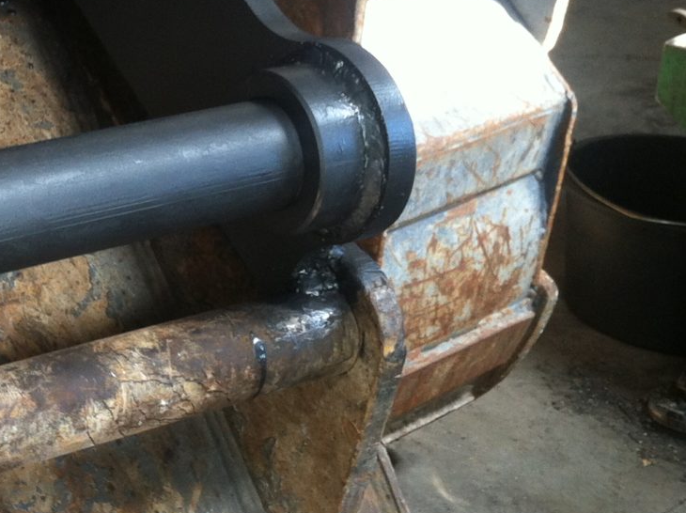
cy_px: 103
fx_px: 1821
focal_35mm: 92
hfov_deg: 20.6
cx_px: -19
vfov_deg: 15.9
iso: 80
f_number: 2.8
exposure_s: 1/17
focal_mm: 3.85
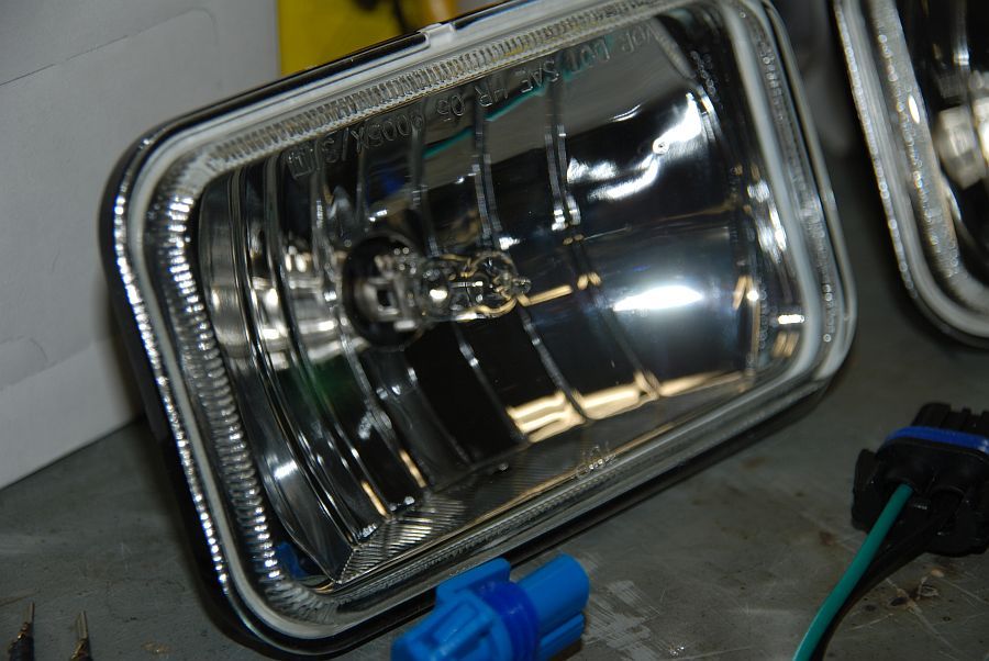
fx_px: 3217
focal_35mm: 117
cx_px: 494
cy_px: 330
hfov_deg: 17.5
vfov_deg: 11.7
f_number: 5.6
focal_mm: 78
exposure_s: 1/125
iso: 100
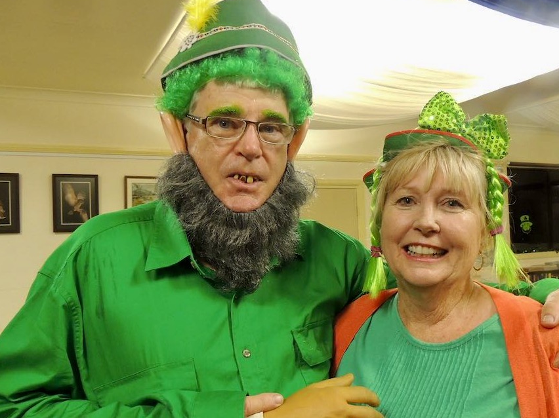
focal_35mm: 27
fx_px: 436
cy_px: 195
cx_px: 312
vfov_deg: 51.3
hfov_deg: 65.2
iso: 400
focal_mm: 4.3
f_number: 3
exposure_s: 1/20
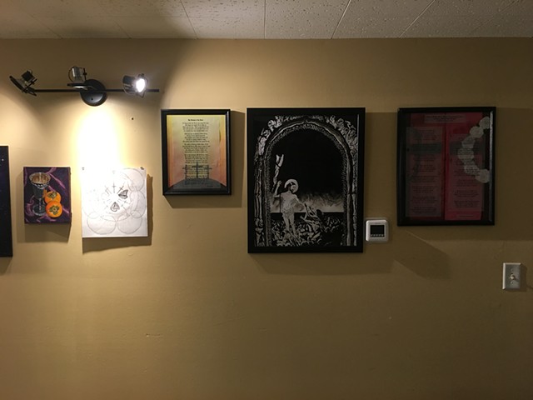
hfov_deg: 61.7
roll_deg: -0.4
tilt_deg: -3.2
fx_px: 447
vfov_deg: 48.2
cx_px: 266
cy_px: 200
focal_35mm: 29
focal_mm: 4.2
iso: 100
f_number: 2.2
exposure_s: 1/30
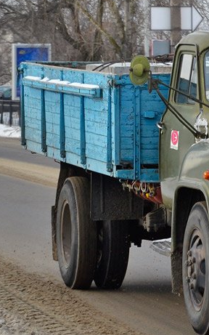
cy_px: 94
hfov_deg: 5.6
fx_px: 2106
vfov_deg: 9.1
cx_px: 327
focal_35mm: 231
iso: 140
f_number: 6.3
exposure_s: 1/250
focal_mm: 58
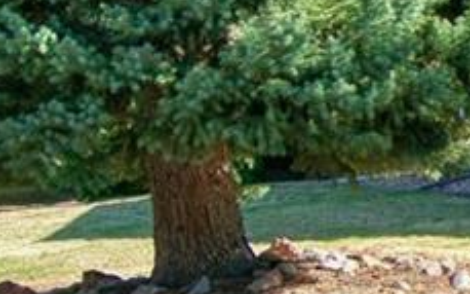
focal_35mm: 114
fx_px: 1460
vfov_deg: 11.5
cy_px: 97
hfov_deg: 15.4
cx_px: 876
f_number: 4
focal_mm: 16
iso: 500
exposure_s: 1/1250
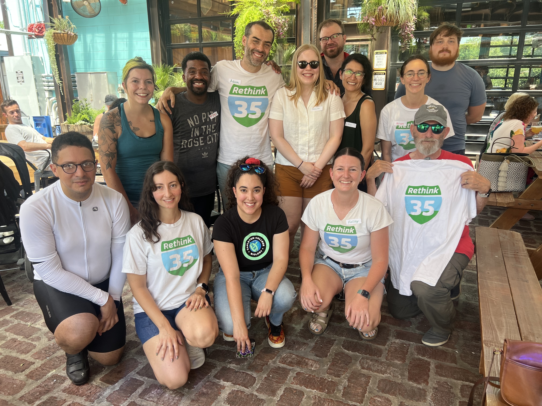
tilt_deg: -15.4
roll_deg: +0.1
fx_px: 407
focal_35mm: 26
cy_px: 203
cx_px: 271
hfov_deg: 67.3
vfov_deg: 53.1
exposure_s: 1/208
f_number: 1.5
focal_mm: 5.7
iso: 40
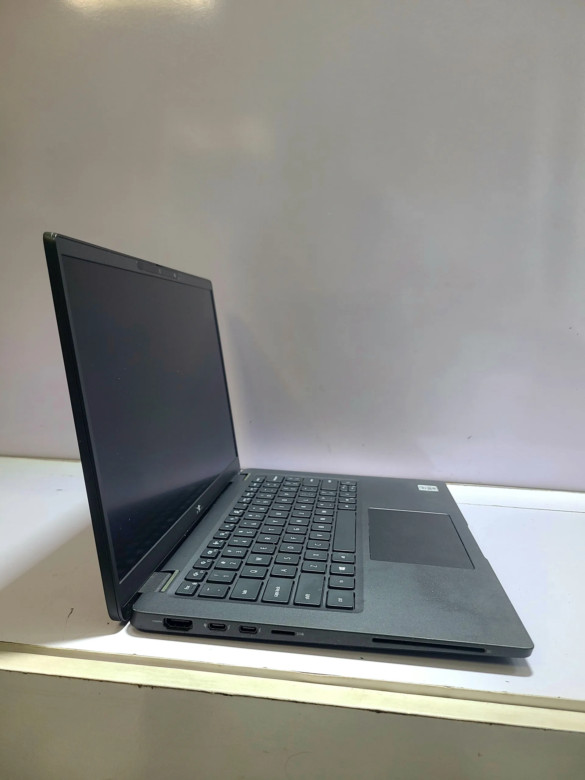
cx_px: 292
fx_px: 586
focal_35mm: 26
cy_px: 390
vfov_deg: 67.3
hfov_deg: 53.1
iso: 80
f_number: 1.8
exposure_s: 1/50
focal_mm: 5.4
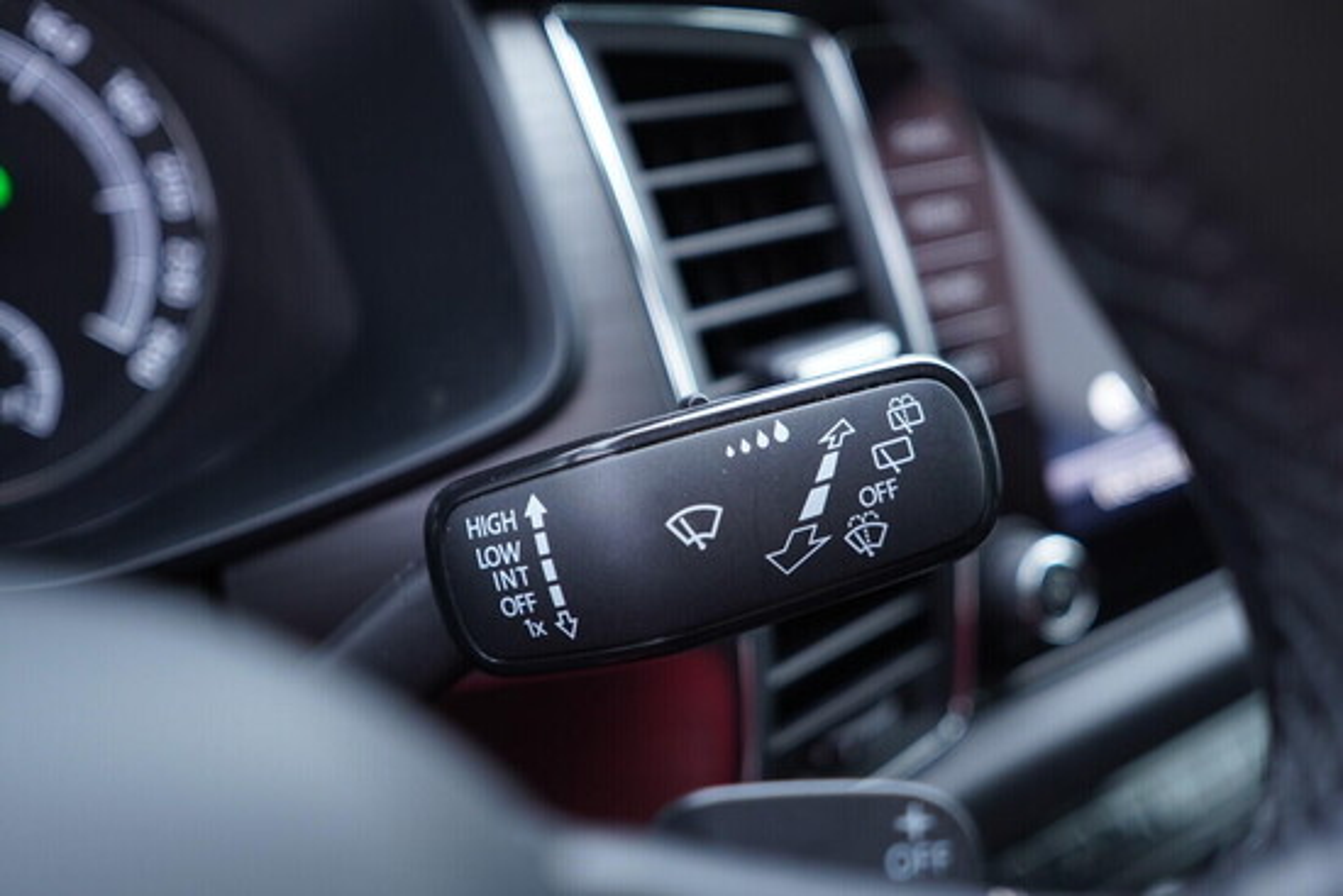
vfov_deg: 36.9
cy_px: 448
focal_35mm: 36
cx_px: 672
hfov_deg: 53.1
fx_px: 1343
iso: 500
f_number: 2.8
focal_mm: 24
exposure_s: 1/40
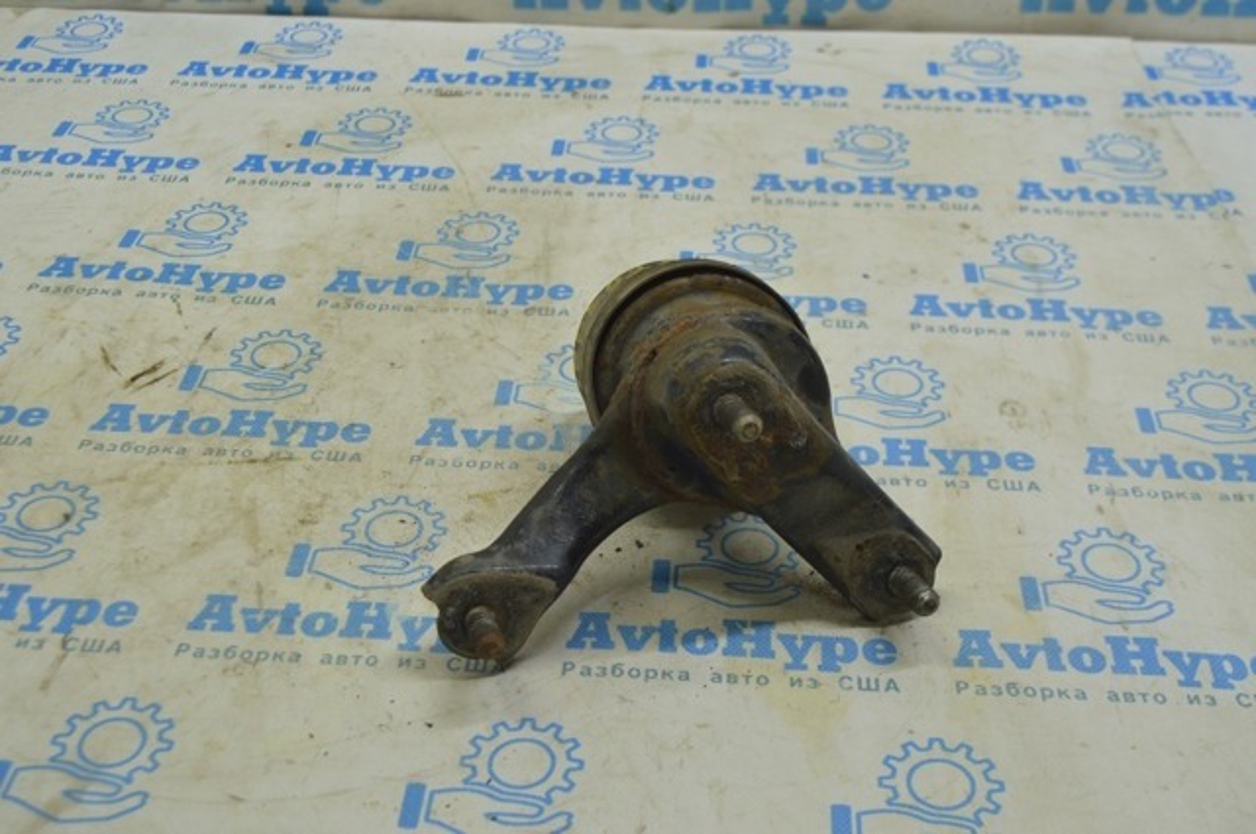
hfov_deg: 42.4
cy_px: 417
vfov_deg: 28.9
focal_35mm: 46
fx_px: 1620
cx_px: 628
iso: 400
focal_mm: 31
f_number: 5.6
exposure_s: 1/40
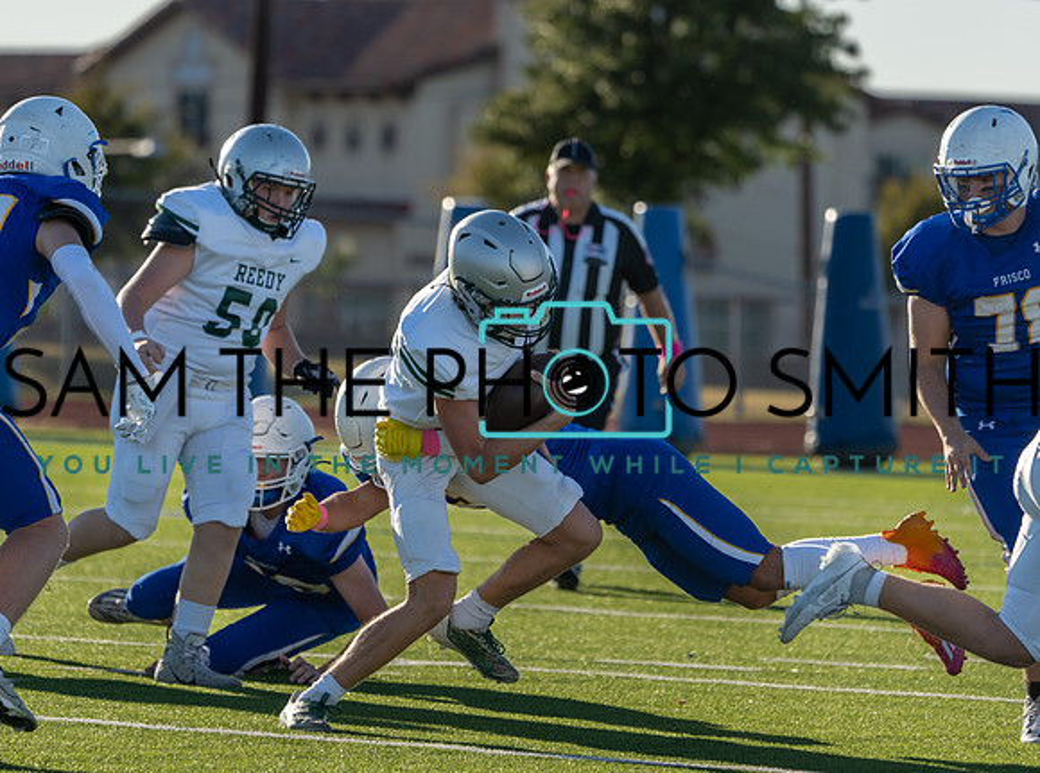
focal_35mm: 381
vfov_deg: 3.9
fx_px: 11420
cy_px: 450
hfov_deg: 5.2
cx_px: 537
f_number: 5.6
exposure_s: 1/1250
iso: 500
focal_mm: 285
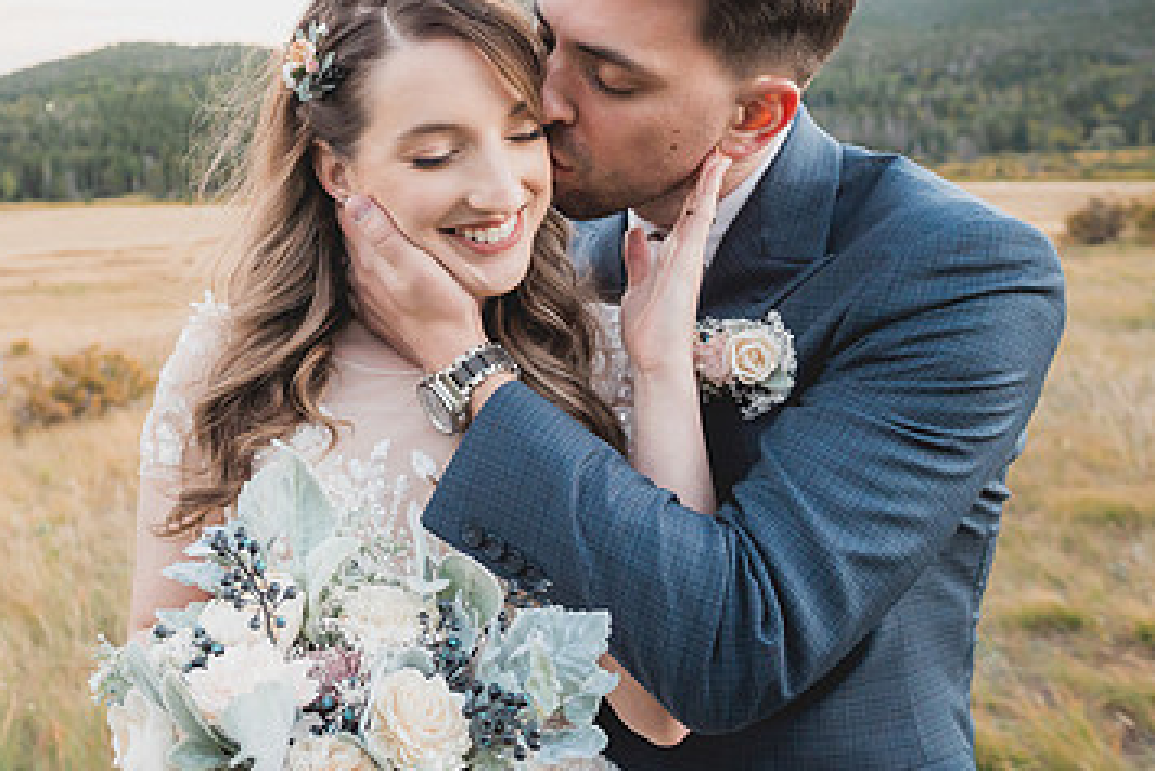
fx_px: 1123
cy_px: 255
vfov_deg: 37.5
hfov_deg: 51.8
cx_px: 273
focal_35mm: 35
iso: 400
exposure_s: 1/100
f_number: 2.8
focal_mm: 18
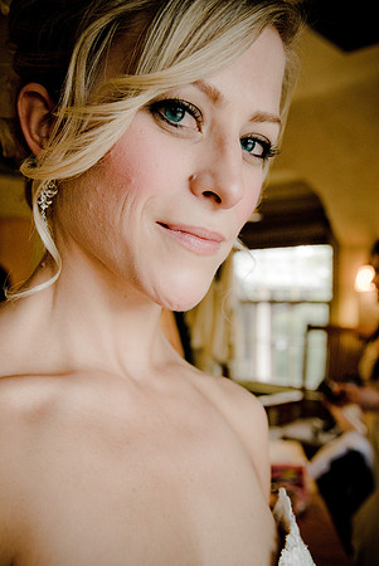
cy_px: 283
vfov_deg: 53.1
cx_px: 190
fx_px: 567
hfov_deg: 37.0
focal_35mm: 36
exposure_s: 1/60
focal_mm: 24
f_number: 3.5
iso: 400
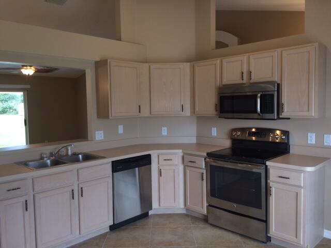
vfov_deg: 48.2
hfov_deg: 61.7
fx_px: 277
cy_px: 124
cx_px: 166
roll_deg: +2.5
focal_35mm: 29
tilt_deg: -4.1
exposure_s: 1/38
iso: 32
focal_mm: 4.15
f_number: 2.2
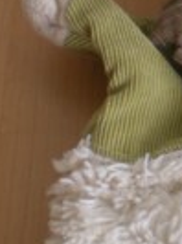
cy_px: 53
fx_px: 1050
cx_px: 245
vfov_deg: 13.2
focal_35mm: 149
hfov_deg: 9.7
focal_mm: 6.3
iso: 84
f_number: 3.1
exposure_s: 1/56.3
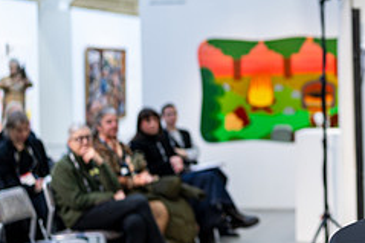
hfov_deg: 22.8
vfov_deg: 16.0
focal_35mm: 85
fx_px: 861
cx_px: 383
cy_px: 82
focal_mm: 35
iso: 800
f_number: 1.4
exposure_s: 1/200
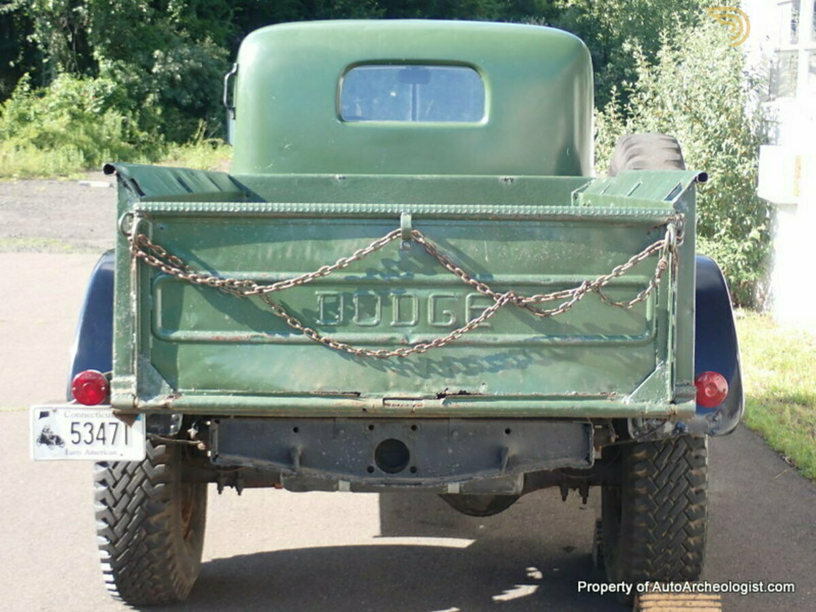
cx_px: 408
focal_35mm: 67
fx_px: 1579
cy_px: 306
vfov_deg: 21.9
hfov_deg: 29.0
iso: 160
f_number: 3.8
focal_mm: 11.88
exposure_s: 1/125
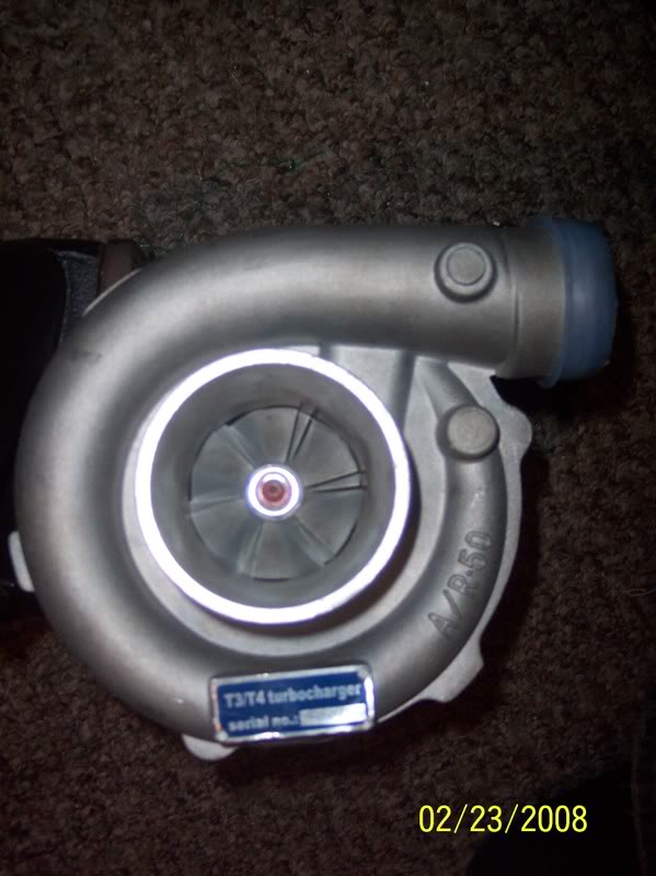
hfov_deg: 37.7
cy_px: 438
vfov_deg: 49.0
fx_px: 961
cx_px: 328
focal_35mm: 38
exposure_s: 1/30
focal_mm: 8
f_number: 2.8
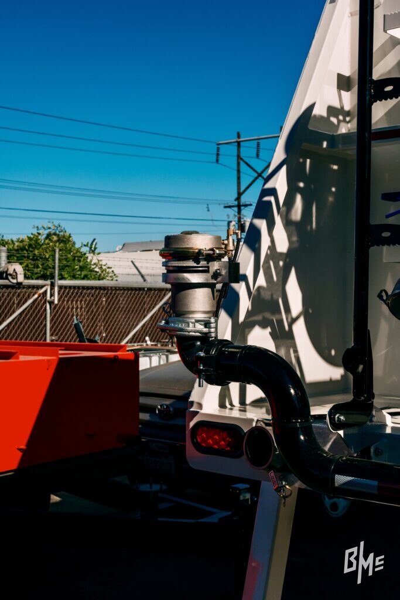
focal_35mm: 50
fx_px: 833
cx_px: 200
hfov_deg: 27.0
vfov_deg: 39.6
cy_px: 300
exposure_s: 1/1250
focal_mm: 33
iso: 250
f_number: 7.1
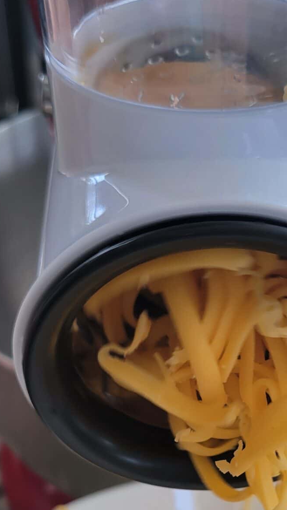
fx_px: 839
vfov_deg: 32.8
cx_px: 245
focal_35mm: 62
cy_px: 416
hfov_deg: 19.1
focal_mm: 5.4
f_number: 1.8
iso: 50
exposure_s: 1/120
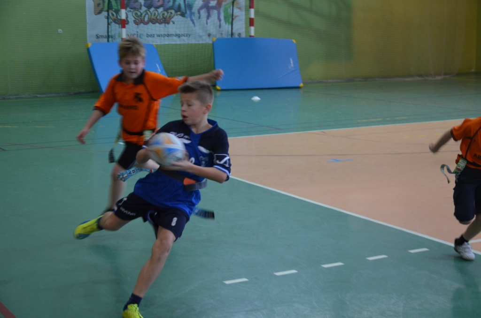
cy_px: 159
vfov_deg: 20.1
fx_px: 900
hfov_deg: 29.9
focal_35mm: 68
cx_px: 240
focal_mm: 45
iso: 1600
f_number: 4.8
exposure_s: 1/125
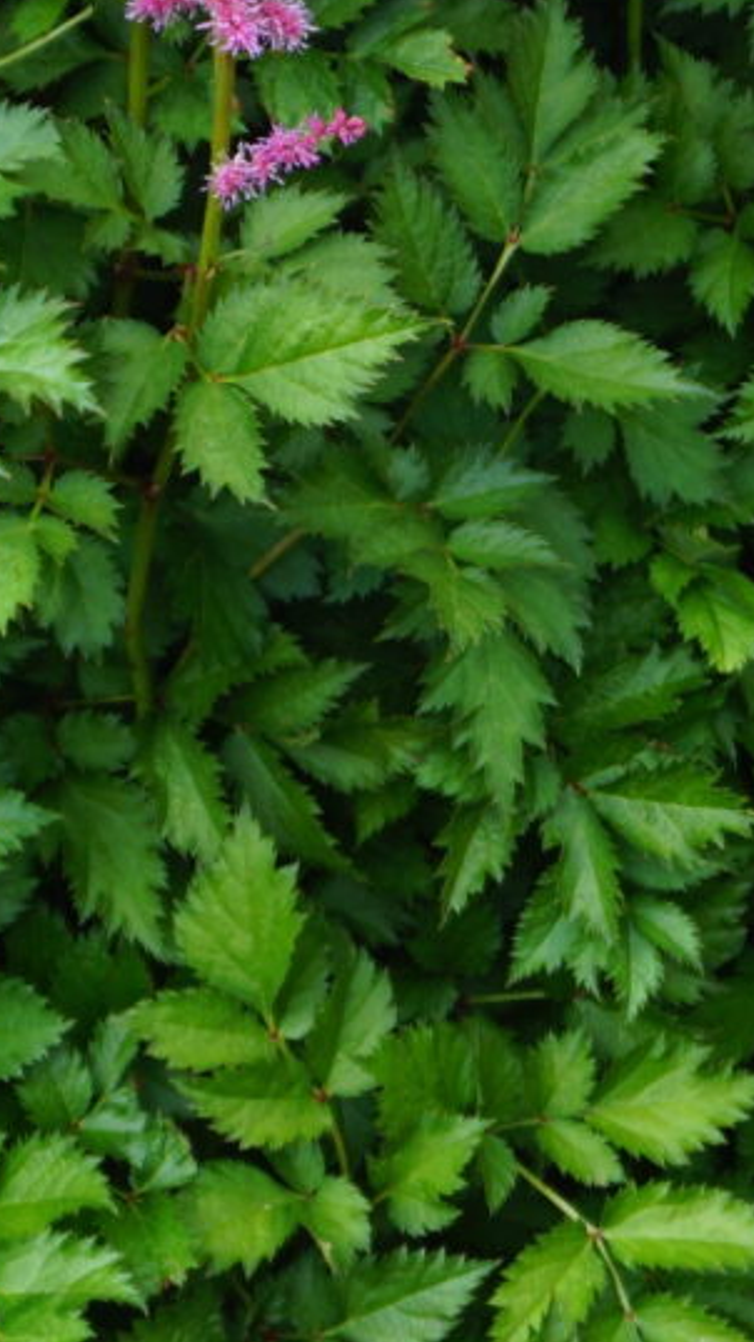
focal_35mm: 150
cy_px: 42
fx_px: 5332
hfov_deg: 8.1
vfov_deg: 14.1
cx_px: 394
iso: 100
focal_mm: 25
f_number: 4.5
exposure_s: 1/60
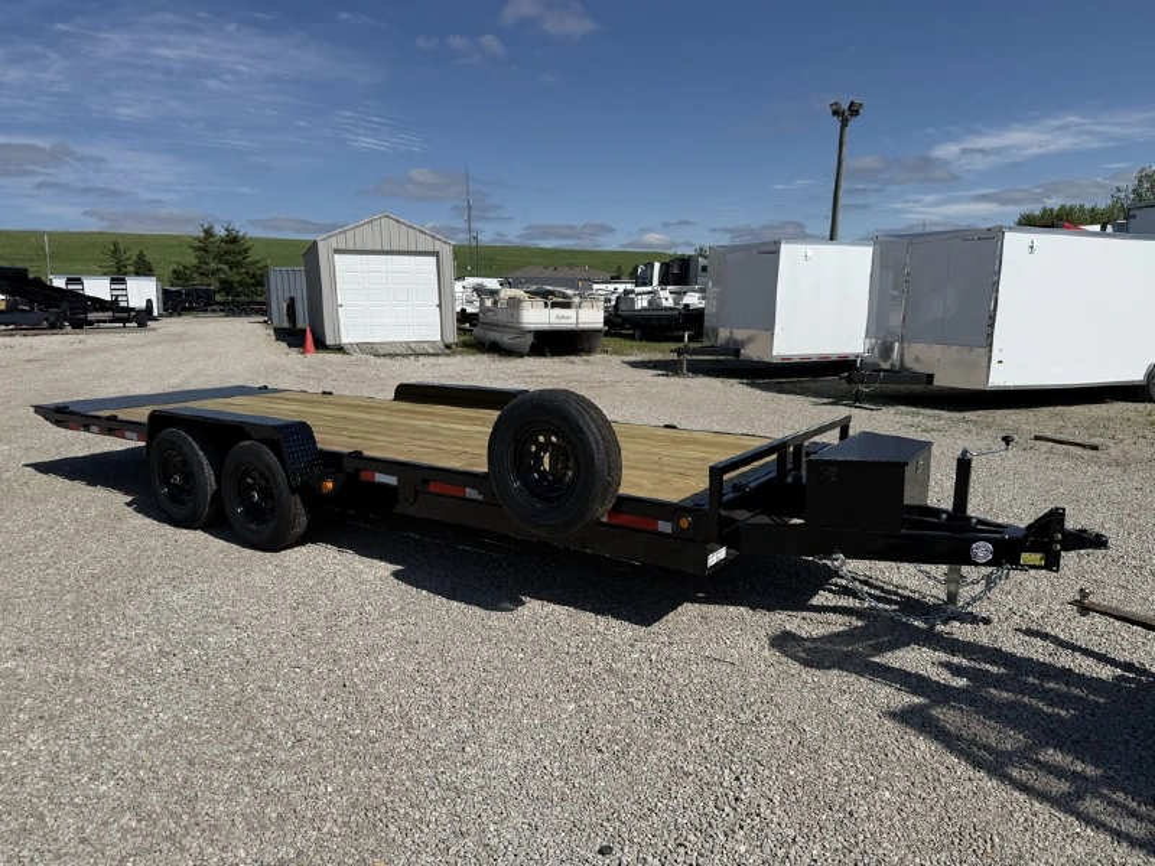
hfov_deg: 71.6
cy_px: 433
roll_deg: -0.6
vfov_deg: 56.8
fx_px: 801
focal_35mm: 24
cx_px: 578
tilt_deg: -9.0
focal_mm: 6.76
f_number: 1.78
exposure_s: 1/9091
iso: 80
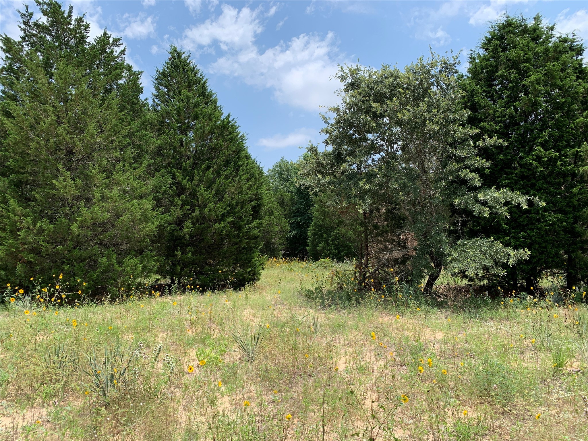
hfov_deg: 67.3
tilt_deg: +3.1
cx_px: 294
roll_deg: +3.2
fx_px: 442
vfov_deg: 53.1
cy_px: 220
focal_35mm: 26
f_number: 1.8
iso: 25
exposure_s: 1/1490
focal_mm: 4.25
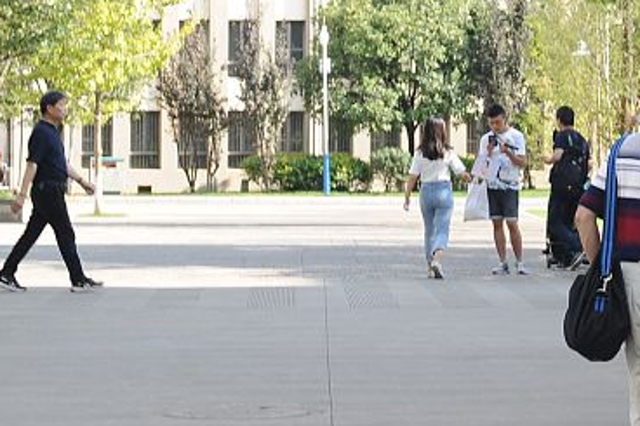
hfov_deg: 9.0
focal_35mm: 228
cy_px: -127
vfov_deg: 6.0
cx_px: 303
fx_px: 4051
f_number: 8
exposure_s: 1/100
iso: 200
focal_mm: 70
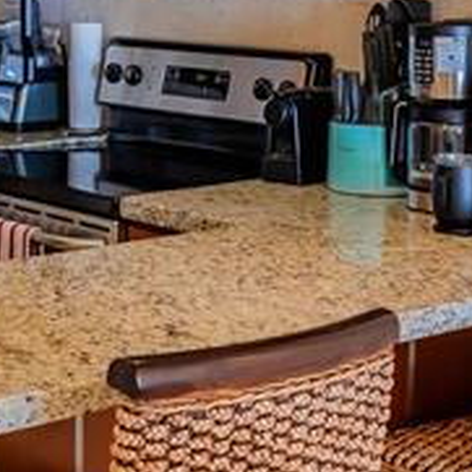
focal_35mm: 96
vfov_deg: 17.9
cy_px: 57
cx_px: 5
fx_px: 1481
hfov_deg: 17.7
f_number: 4
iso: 640
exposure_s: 1/90
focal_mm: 20
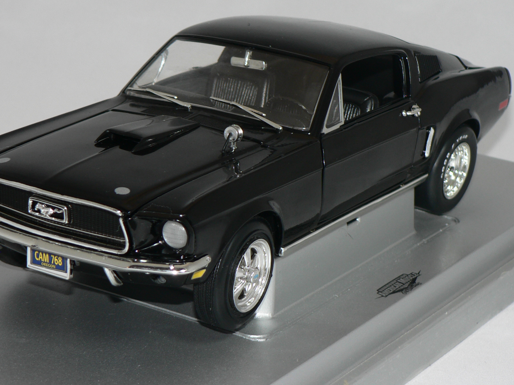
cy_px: 153
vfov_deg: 14.2
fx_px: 1544
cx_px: 233
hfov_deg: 18.9
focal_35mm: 104
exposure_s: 1/60
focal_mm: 12.4
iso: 80
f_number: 3.2
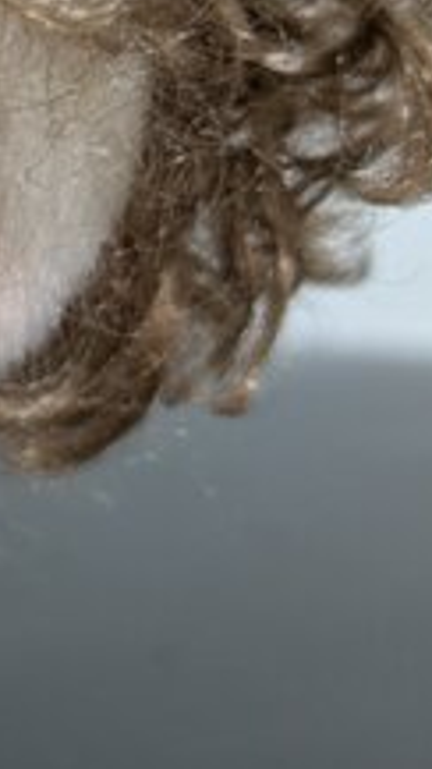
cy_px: 284
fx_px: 2180
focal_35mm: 107
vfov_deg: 20.0
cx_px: -262
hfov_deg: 10.8
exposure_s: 1/30
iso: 265
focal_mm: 5.43
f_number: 1.89
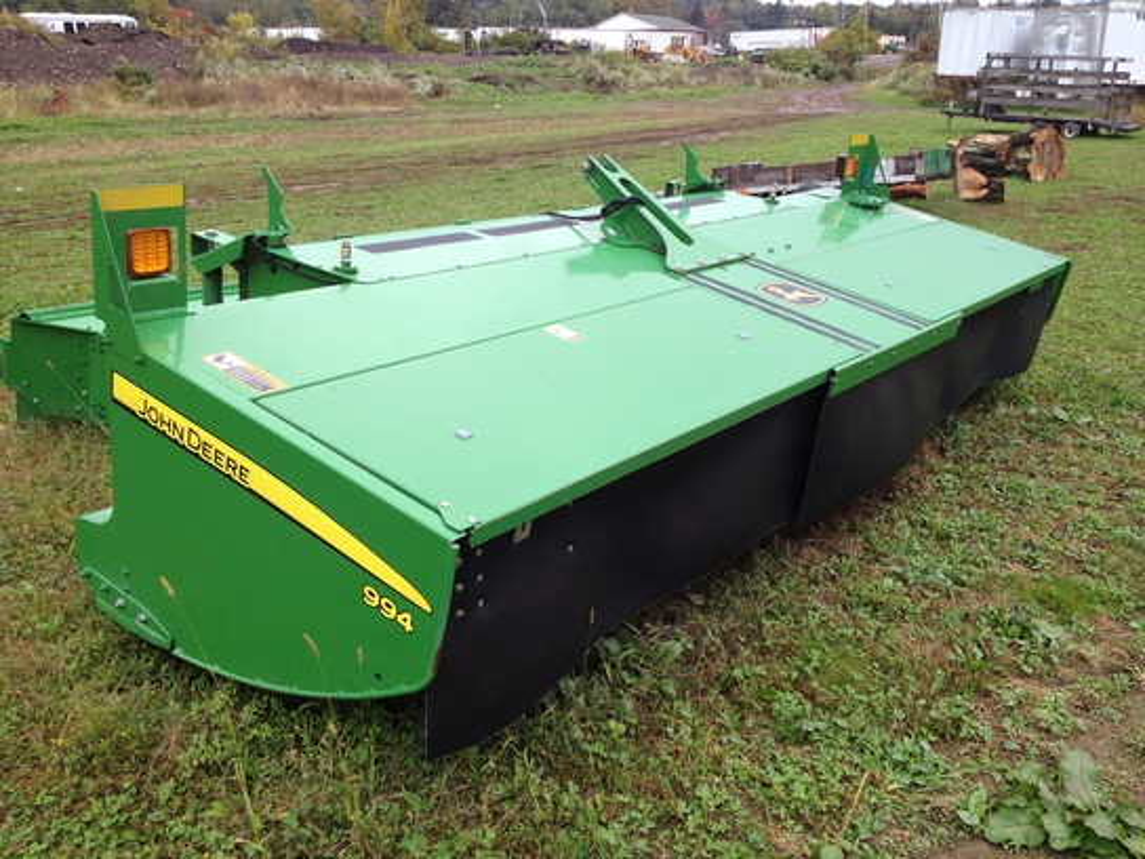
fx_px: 1158
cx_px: 572
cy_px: 430
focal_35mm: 35
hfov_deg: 52.6
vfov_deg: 40.7
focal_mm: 4.28
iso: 50
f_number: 2.4
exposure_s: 1/171
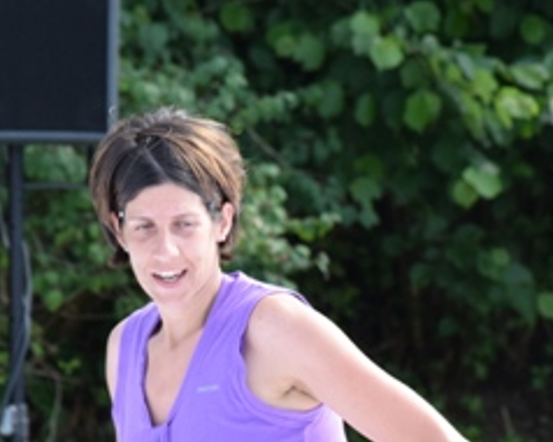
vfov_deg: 2.9
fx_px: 8667
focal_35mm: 530
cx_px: 225
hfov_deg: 3.7
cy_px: 308
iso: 800
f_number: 5.6
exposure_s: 1/640
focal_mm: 140
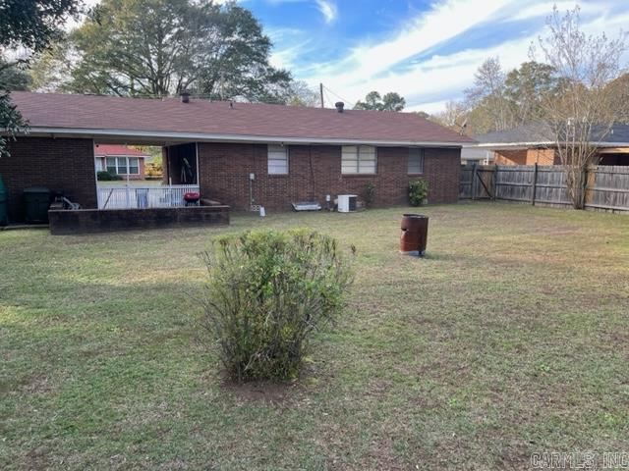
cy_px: 236
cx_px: 314
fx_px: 472
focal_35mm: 26
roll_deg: -1.1
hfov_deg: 67.3
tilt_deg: -8.1
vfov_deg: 53.1
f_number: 1.6
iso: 50
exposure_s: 1/296
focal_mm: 5.1
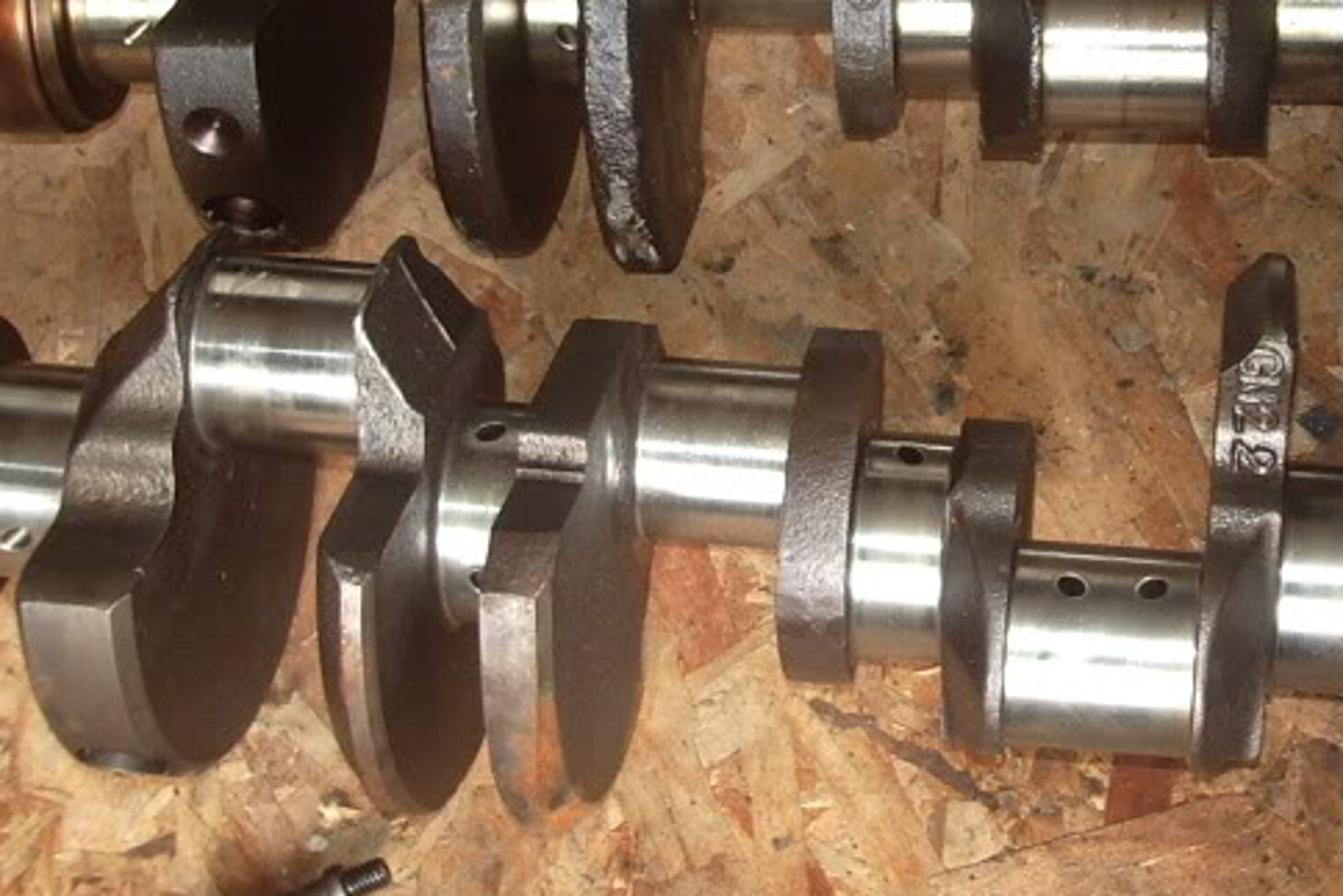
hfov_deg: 26.0
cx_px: 971
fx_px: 2873
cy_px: 172
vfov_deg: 17.6
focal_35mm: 77
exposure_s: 1/40
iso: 100
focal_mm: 5.8
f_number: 2.6
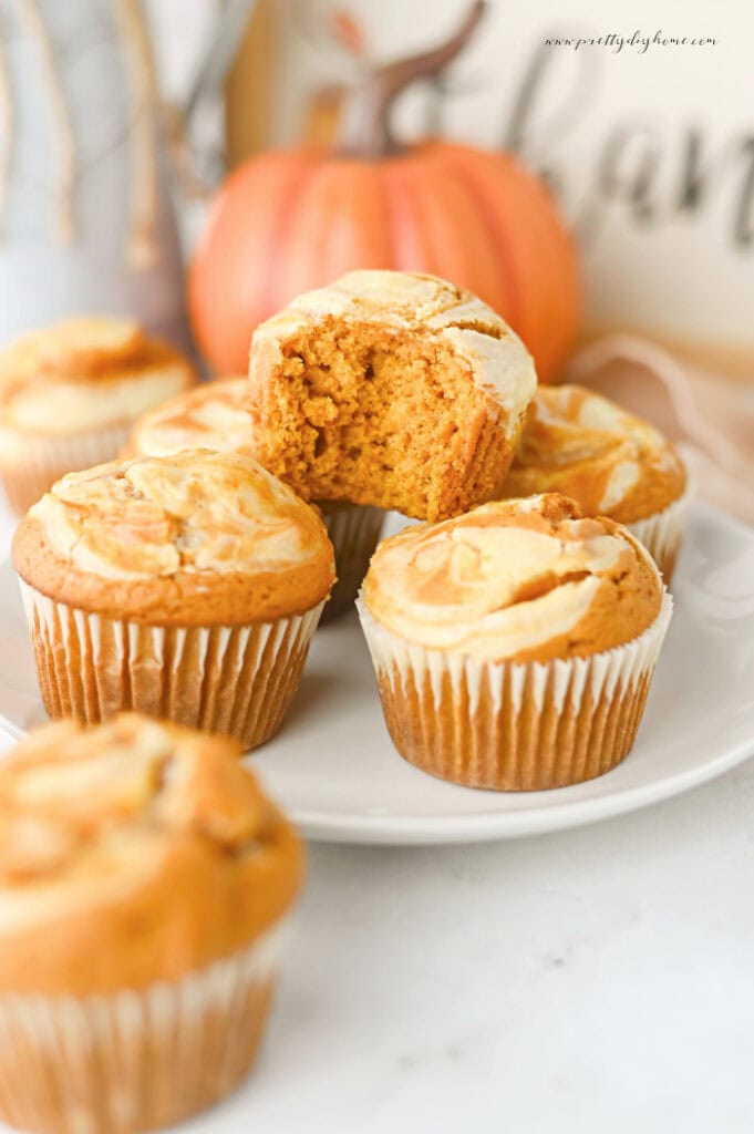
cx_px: 377
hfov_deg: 26.9
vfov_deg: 39.6
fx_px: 1573
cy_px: 567
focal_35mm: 50
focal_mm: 50
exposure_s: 1/200
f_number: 3.5
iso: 400
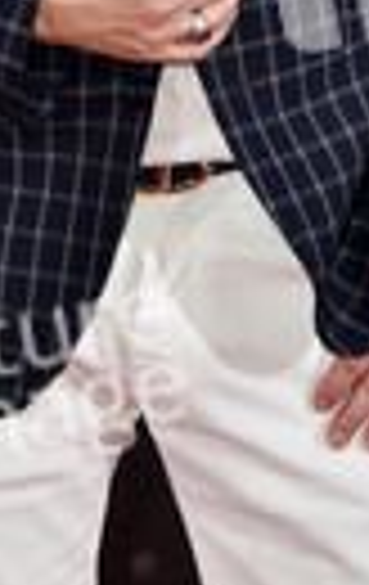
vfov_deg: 7.3
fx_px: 4492
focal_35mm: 281
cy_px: -279
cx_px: 86
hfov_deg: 4.7
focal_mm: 90
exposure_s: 1/160
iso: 1000
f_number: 5.6
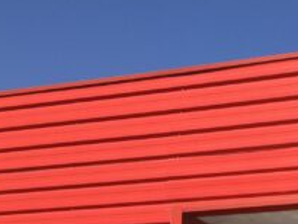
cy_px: 402
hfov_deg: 17.9
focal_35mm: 106
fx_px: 913
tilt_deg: +4.7
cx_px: 318
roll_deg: -3.6
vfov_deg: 12.7
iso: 32
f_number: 2.2
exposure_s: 1/2083
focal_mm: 4.15
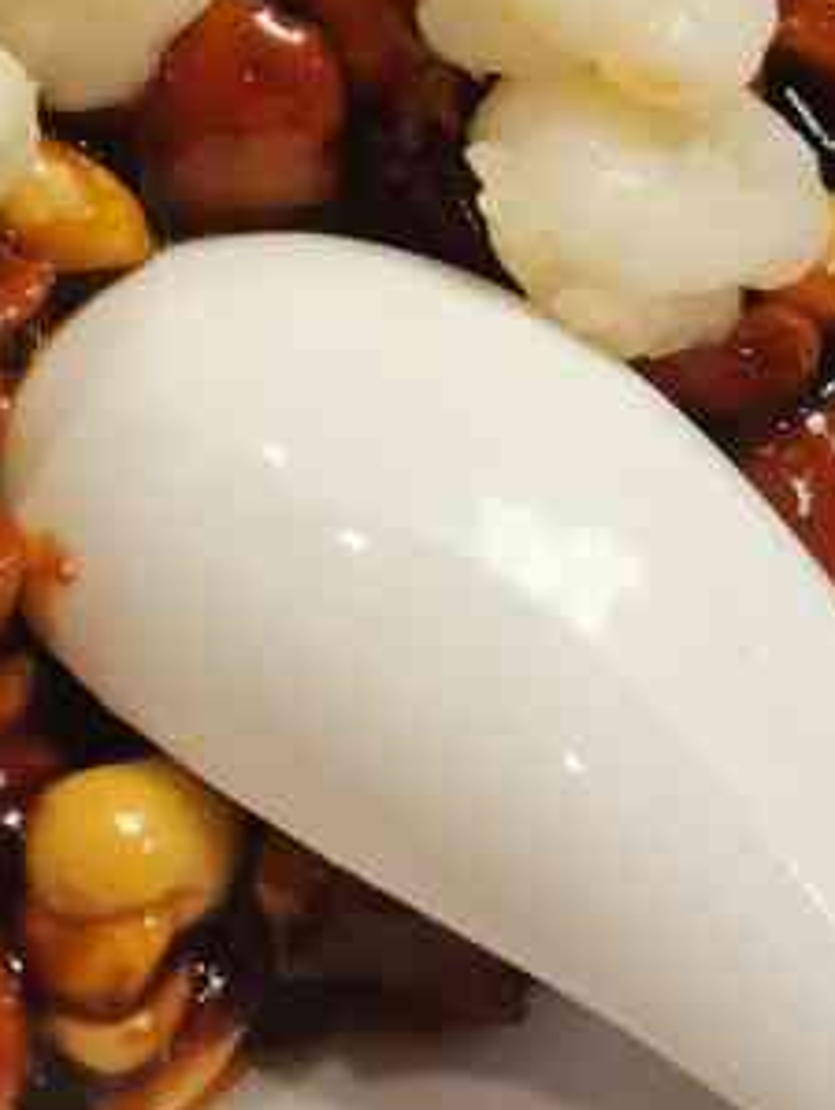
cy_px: -28
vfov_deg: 23.0
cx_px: -160
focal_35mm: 81
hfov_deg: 17.4
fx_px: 2600
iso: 320
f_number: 2.4
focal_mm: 4.75
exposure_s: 1/100
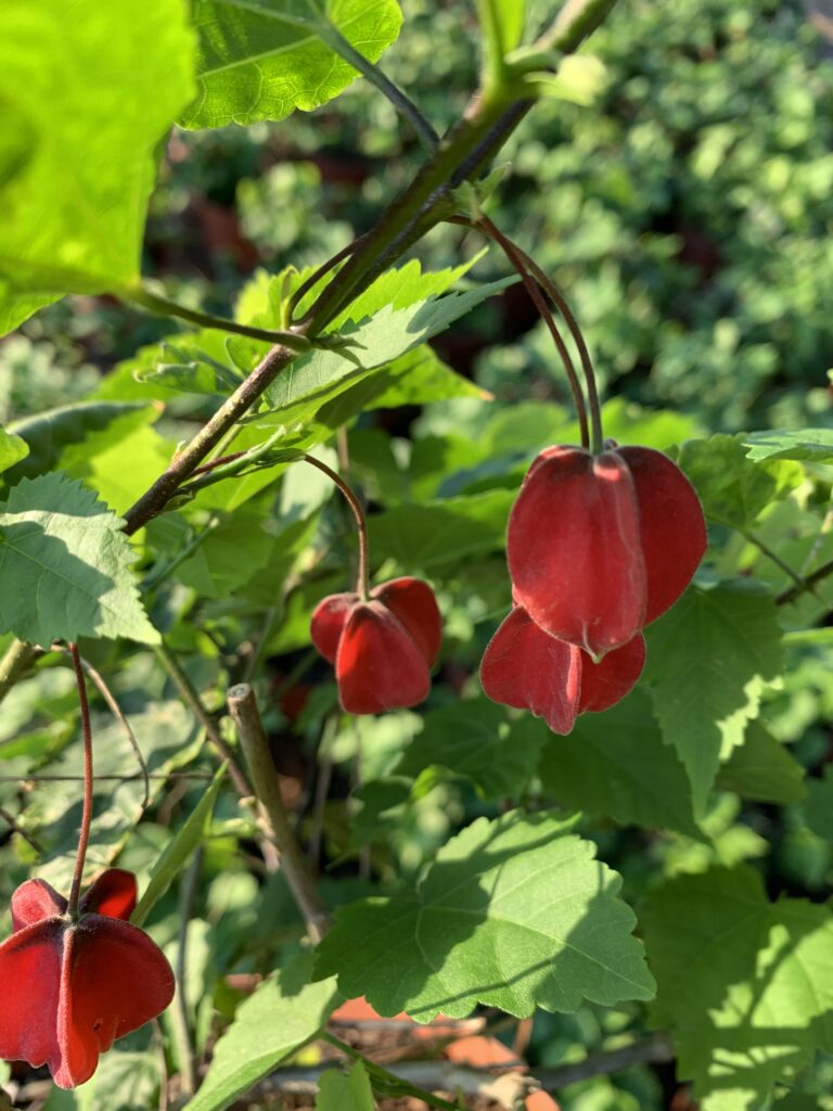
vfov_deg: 67.3
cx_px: 416
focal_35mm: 26
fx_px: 834
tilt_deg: -49.1
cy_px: 556
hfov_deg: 53.1
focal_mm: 4.25
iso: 32
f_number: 1.8
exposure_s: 1/122
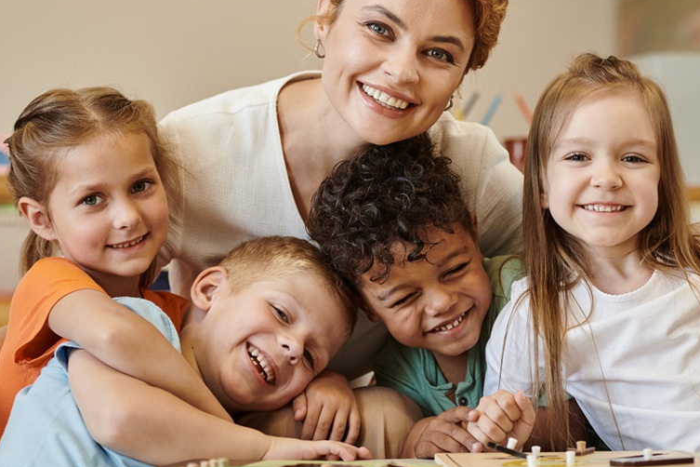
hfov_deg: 17.8
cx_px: 385
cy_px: 152
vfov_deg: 11.9
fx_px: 2236
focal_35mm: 115
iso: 640
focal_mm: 75
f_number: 2.8
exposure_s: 1/200
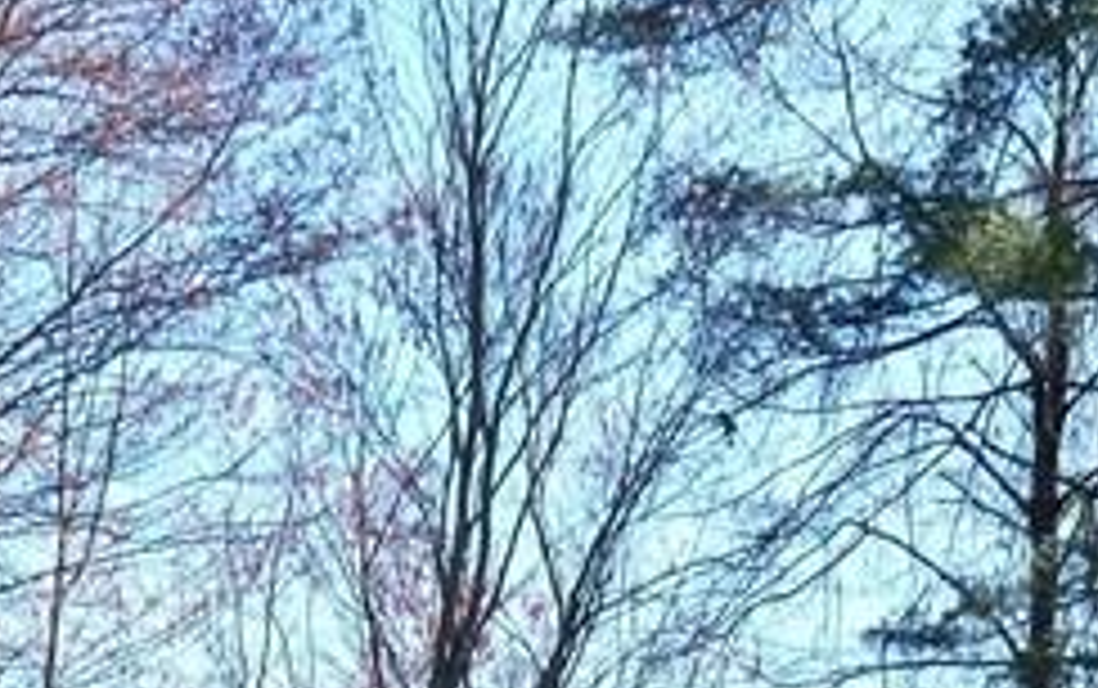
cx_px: 400
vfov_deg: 10.5
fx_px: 3325
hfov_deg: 18.7
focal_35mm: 111
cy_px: 1551
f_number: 4
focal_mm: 4.1
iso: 80
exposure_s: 1/200
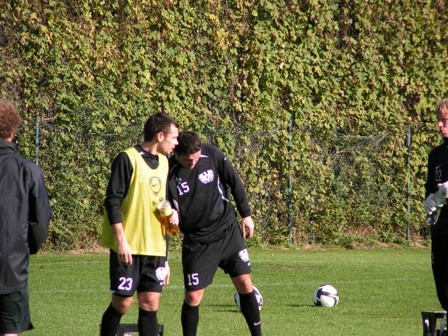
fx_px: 4918
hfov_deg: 5.2
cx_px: 224
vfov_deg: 3.9
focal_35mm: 380
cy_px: 168
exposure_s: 1/500
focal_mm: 58
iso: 50
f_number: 3.5
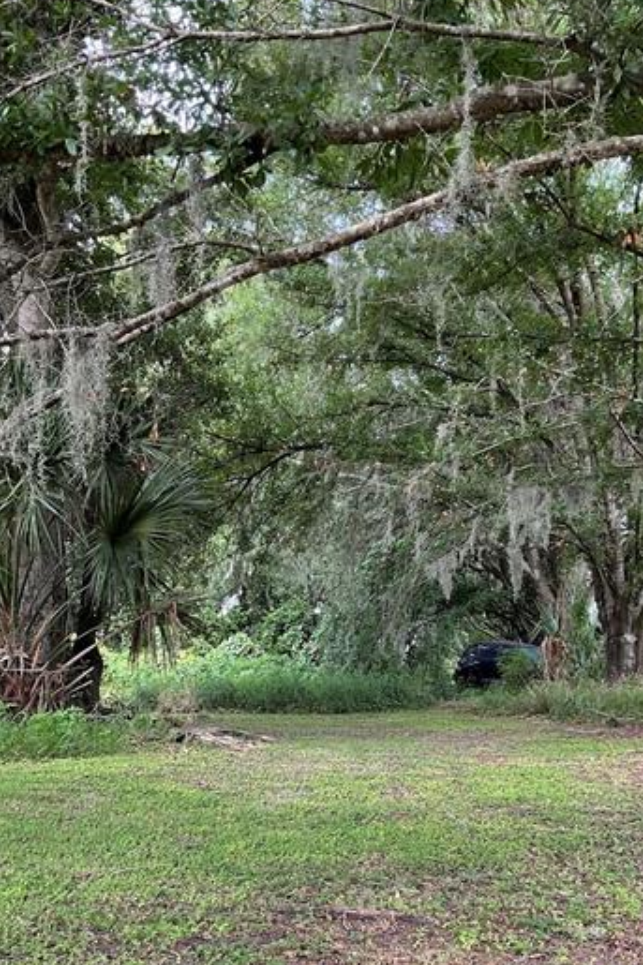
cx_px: 266
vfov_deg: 42.9
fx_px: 1206
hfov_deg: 29.8
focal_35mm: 45
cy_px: 661
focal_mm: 3
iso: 25
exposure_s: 1/122
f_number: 1.8
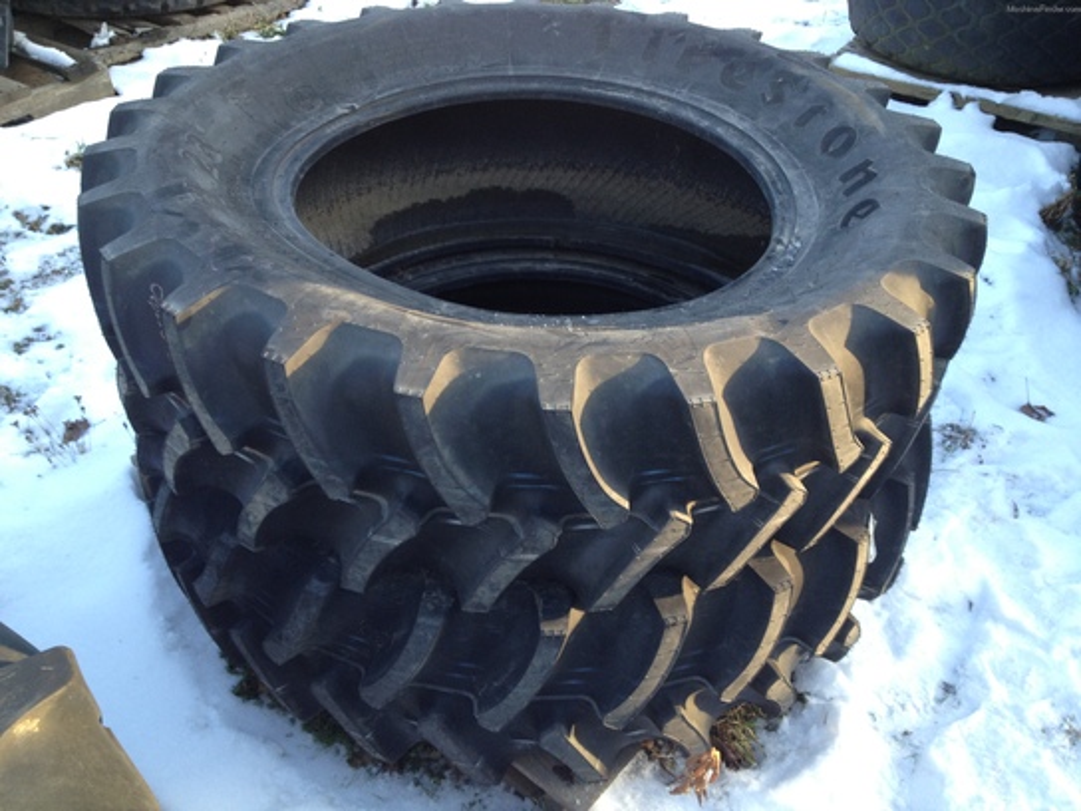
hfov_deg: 52.6
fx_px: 1093
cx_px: 540
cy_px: 406
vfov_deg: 40.7
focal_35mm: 35
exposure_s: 1/120
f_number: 2.4
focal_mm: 4.28
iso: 64
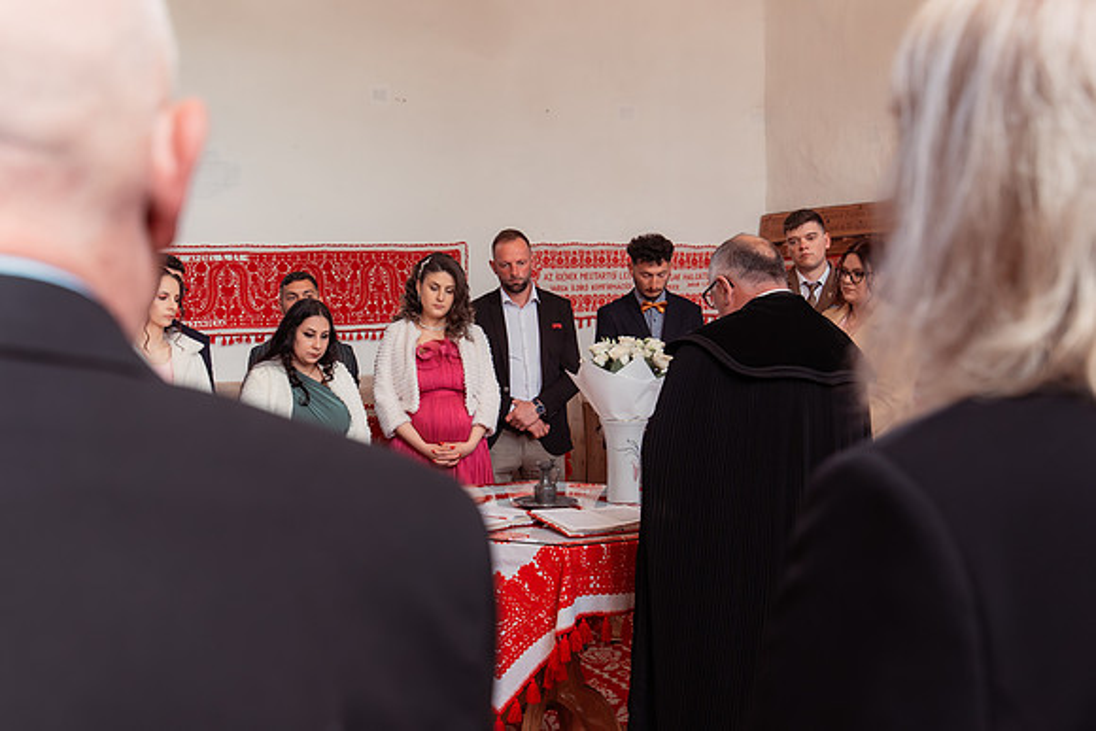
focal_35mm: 41
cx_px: 475
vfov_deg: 32.9
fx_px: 1238
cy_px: 371
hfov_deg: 47.6
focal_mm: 30
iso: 1600
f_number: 3.5
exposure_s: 1/200
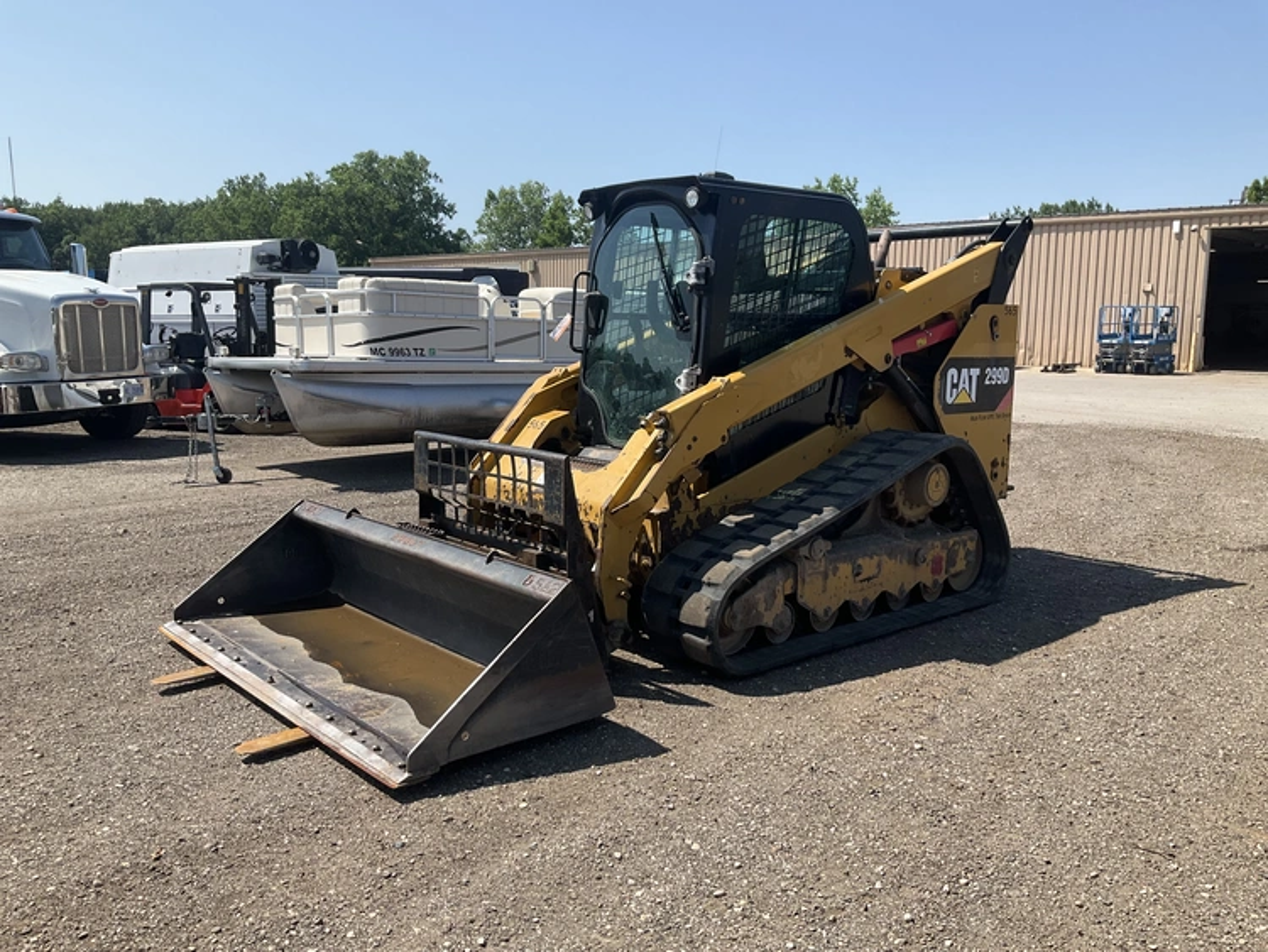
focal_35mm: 29
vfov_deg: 48.3
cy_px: 476
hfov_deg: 61.6
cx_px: 634
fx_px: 1063
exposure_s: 1/1534
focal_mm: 3
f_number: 1.8
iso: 25
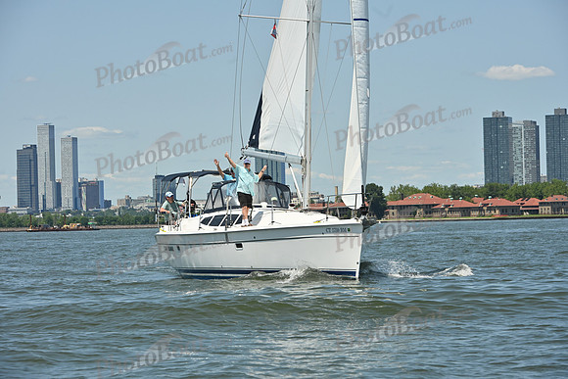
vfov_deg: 9.8
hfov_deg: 14.7
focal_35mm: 140
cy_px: 190
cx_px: 284
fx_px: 2209
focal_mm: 140
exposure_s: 1/1600
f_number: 10
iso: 320
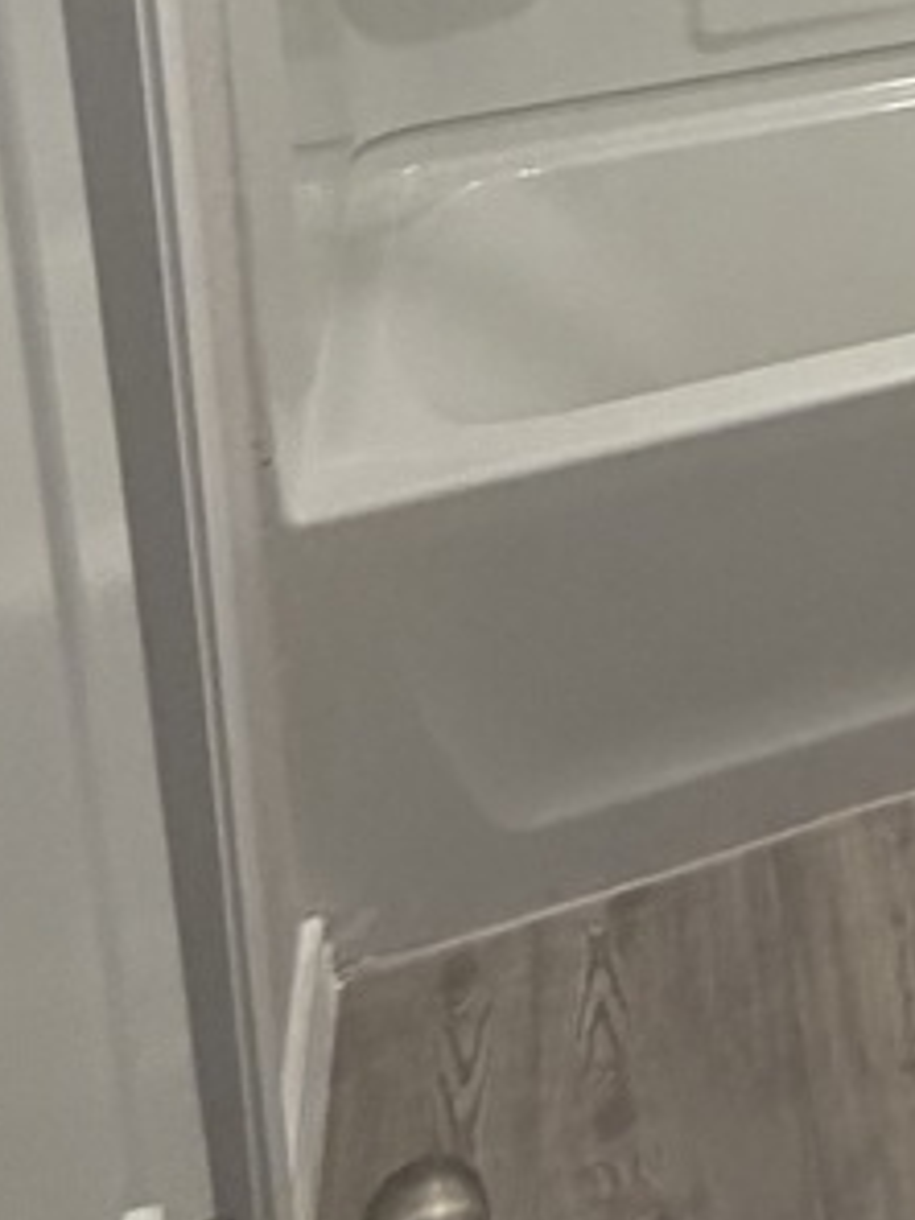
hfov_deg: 15.1
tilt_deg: -7.5
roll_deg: -1.0
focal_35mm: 68
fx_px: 2397
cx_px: 2065
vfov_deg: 24.2
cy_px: -449
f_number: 2.2
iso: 250
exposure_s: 1/120
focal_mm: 2.22
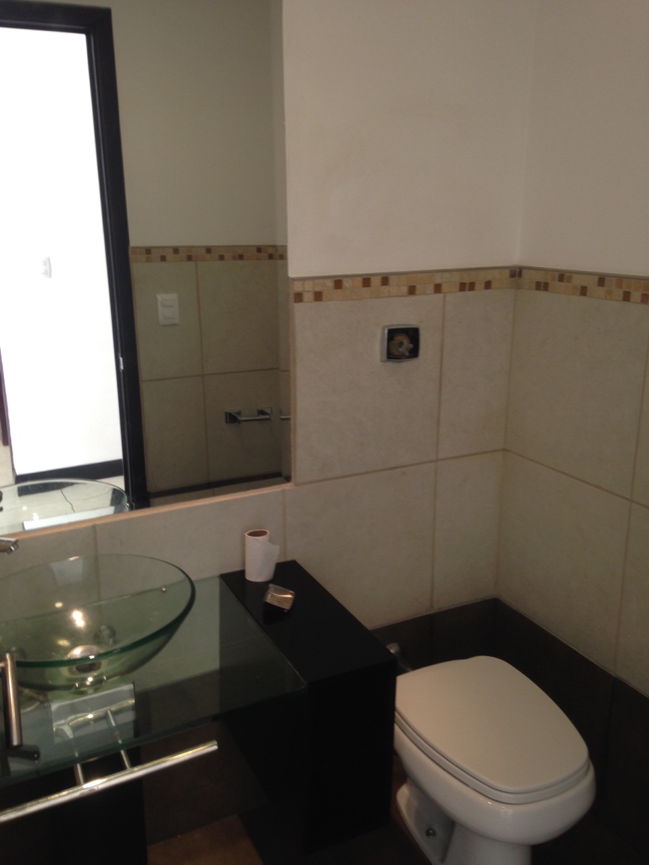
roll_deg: +0.6
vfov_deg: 55.4
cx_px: 324
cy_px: 432
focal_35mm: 33
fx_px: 825
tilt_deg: -13.3
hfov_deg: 42.9
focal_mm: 4.12
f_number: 2.4
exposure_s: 1/20
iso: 64
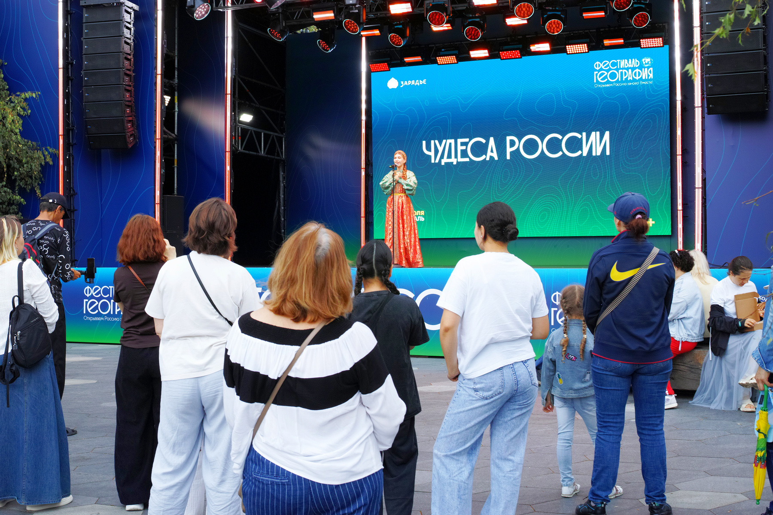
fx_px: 966
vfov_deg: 29.9
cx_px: 386
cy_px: 258
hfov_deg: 43.6
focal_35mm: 45
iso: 160
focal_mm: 30
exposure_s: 1/60
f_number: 8
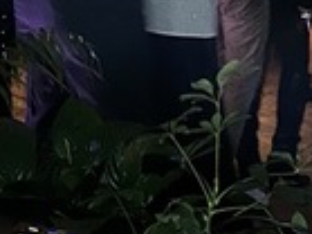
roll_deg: +3.0
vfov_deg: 10.8
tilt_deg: -6.8
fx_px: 1216
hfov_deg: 14.3
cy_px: -22
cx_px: -27
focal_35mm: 135
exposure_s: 1/17
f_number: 1.5
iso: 800
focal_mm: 5.7
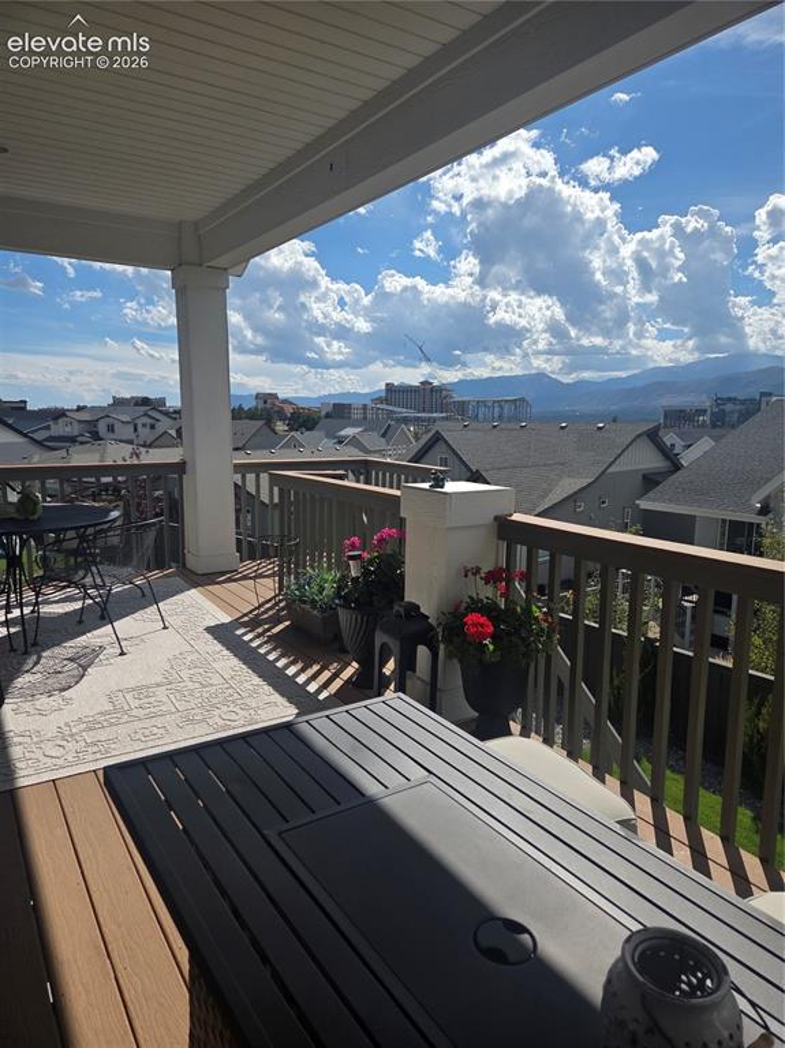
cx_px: 392
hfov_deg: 58.8
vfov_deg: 74.0
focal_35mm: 23
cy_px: 524
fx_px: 696
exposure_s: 1/7891
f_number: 1.8
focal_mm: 5.4
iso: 80
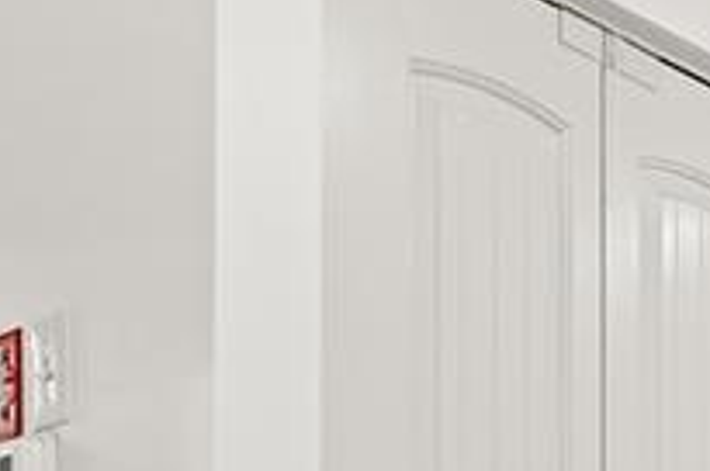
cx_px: 540
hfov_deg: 25.1
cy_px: 810
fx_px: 1575
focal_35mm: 80
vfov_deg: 15.1
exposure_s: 1/1.67
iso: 100
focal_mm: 16
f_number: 8
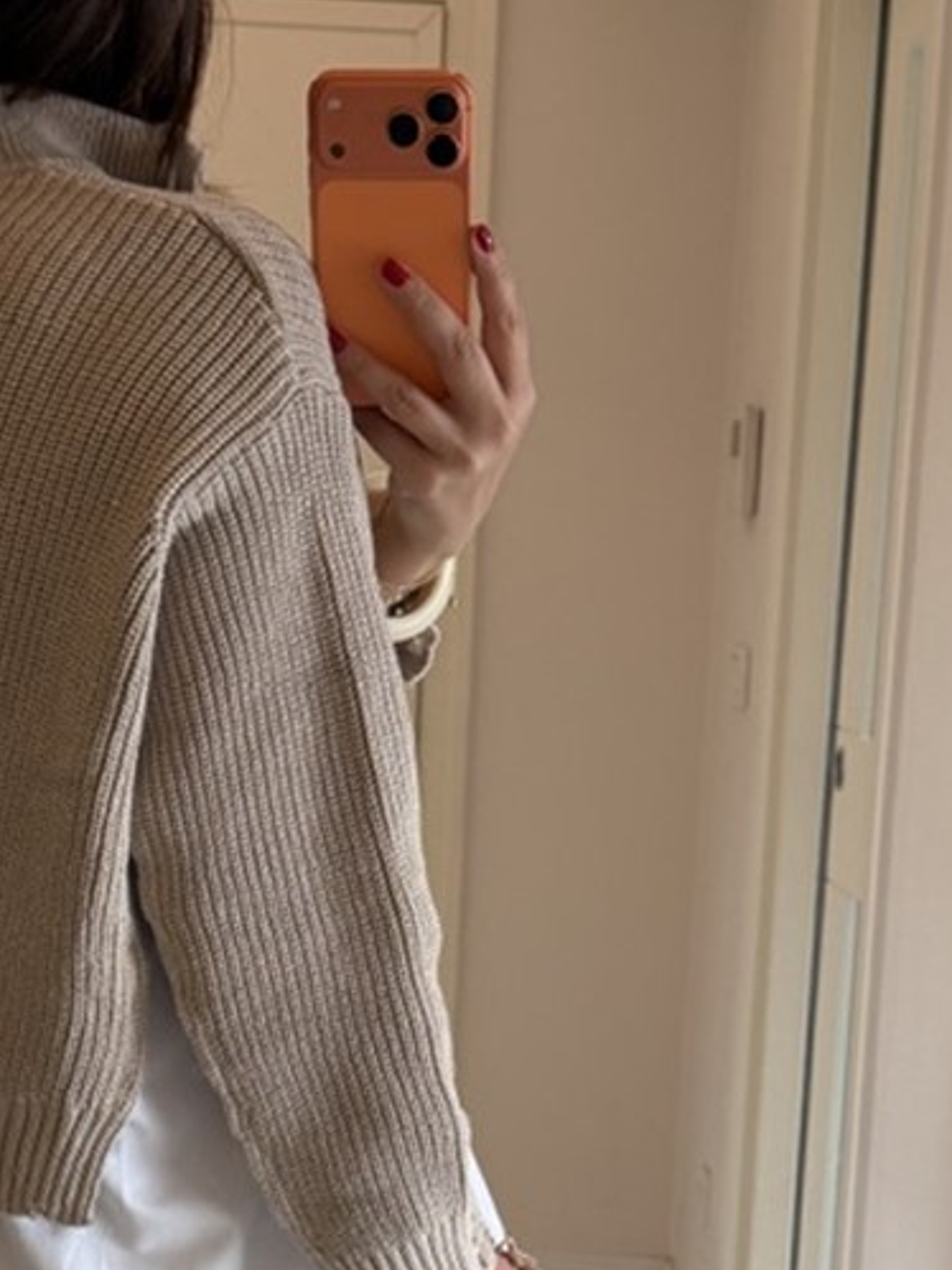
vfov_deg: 24.7
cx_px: 389
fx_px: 2825
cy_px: 1092
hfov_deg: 19.1
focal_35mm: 77
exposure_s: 1/111
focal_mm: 6.76
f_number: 1.78
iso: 200
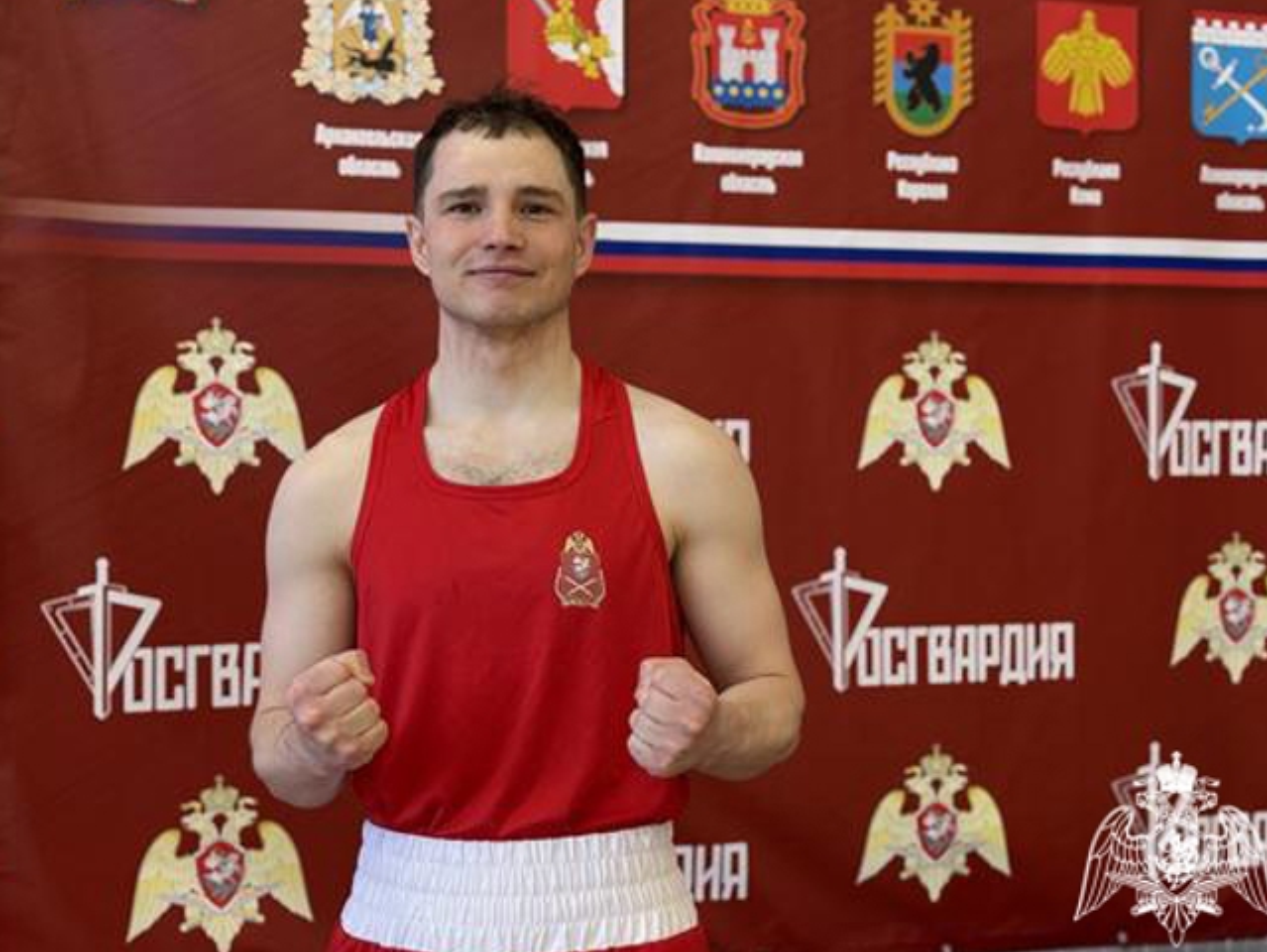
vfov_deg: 29.1
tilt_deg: +0.3
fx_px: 1831
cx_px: 636
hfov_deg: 38.2
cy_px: 466
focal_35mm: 50
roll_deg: +0.4
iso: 100
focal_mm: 6.76
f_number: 1.78
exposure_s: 1/100
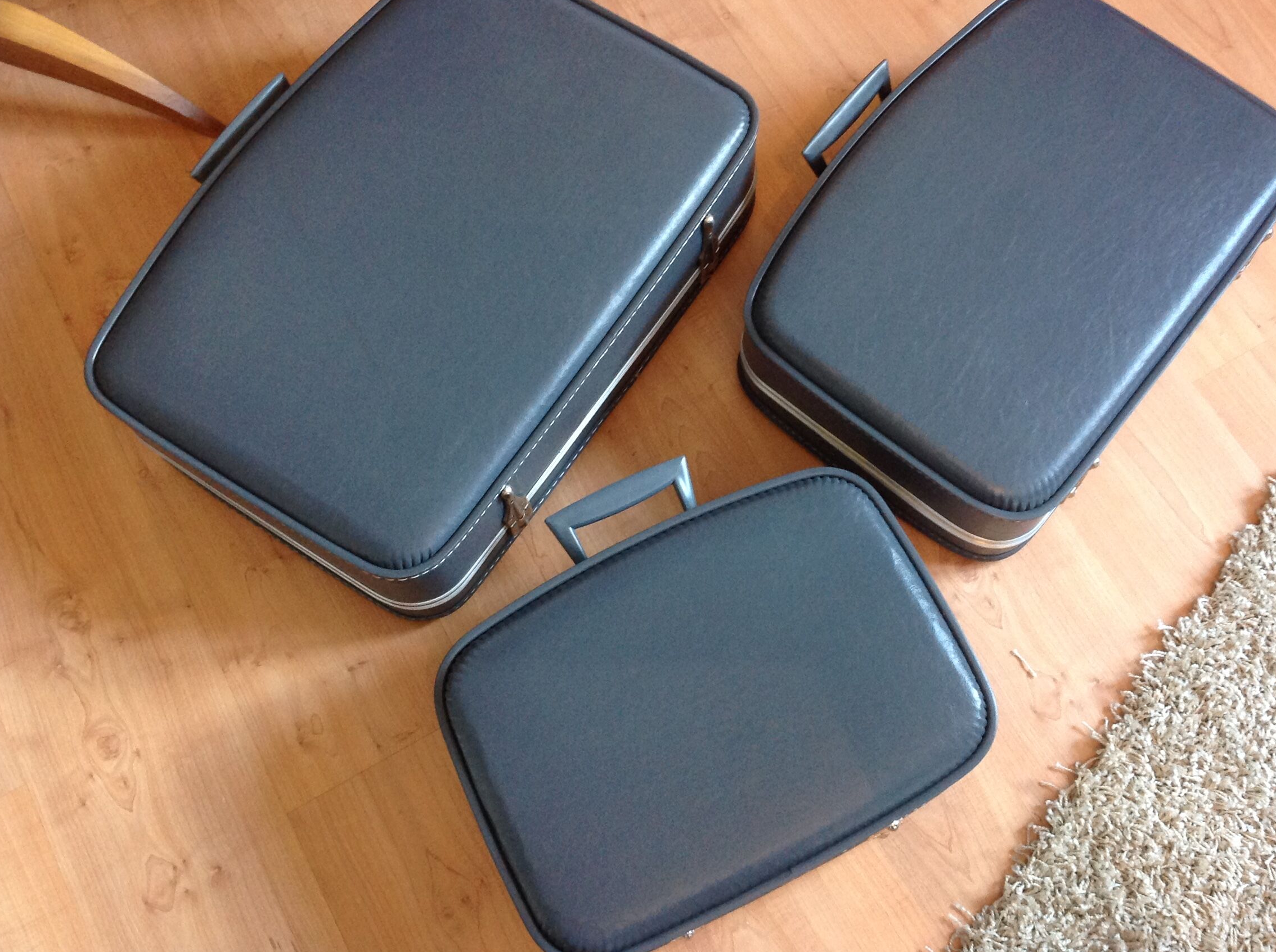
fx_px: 1472
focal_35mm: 40
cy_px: 414
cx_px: 715
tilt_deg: -69.4
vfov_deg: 35.8
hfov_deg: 46.8
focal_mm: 4.28
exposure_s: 1/15
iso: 160
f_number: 2.4
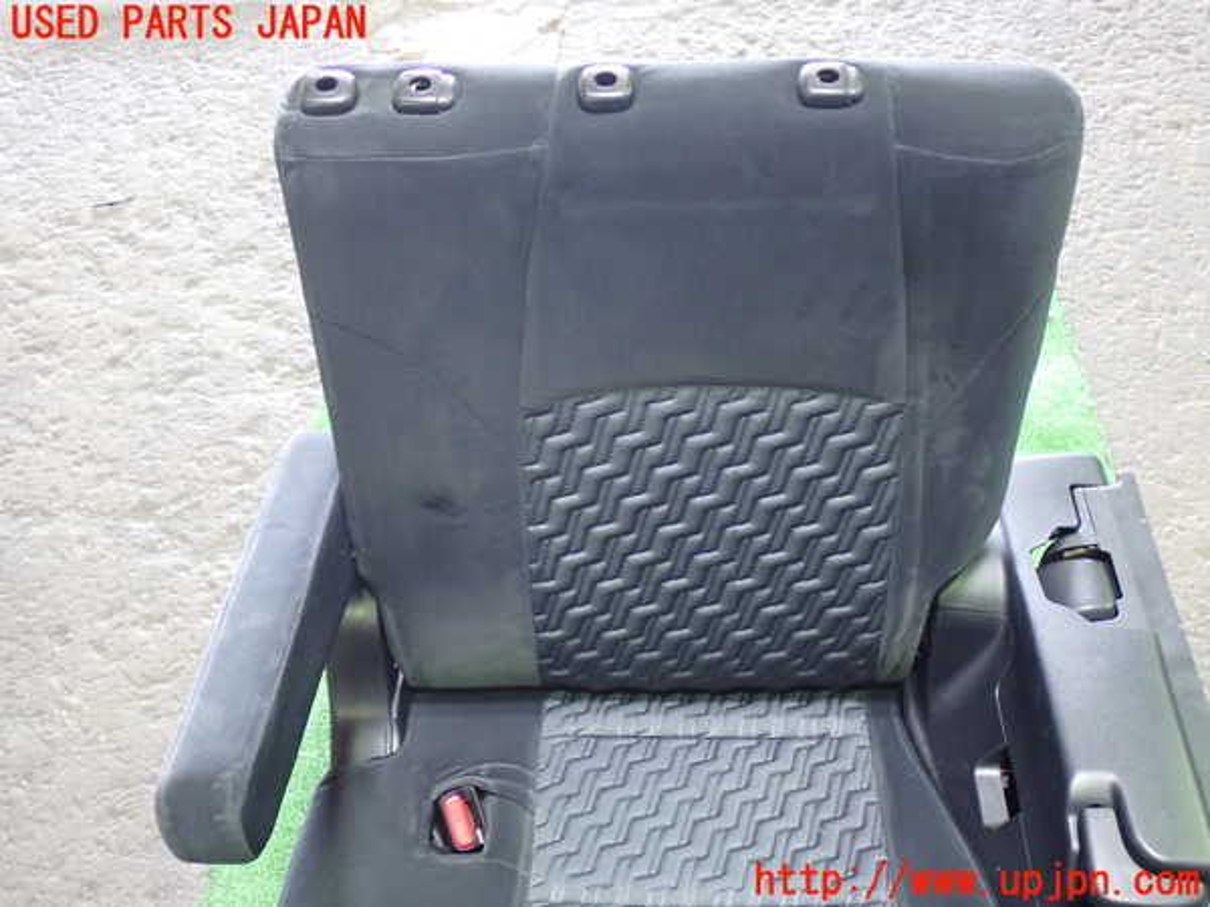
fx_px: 1433
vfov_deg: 35.1
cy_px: 454
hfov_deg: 45.8
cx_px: 605
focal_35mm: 41
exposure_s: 1/20
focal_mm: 7.31
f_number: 2.8
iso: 800
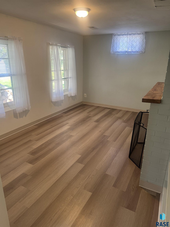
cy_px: 114
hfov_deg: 56.8
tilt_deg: -18.5
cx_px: 85
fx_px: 157
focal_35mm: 24
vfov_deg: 71.6
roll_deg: -0.1
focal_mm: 6.76
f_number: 1.78
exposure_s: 1/60
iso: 125
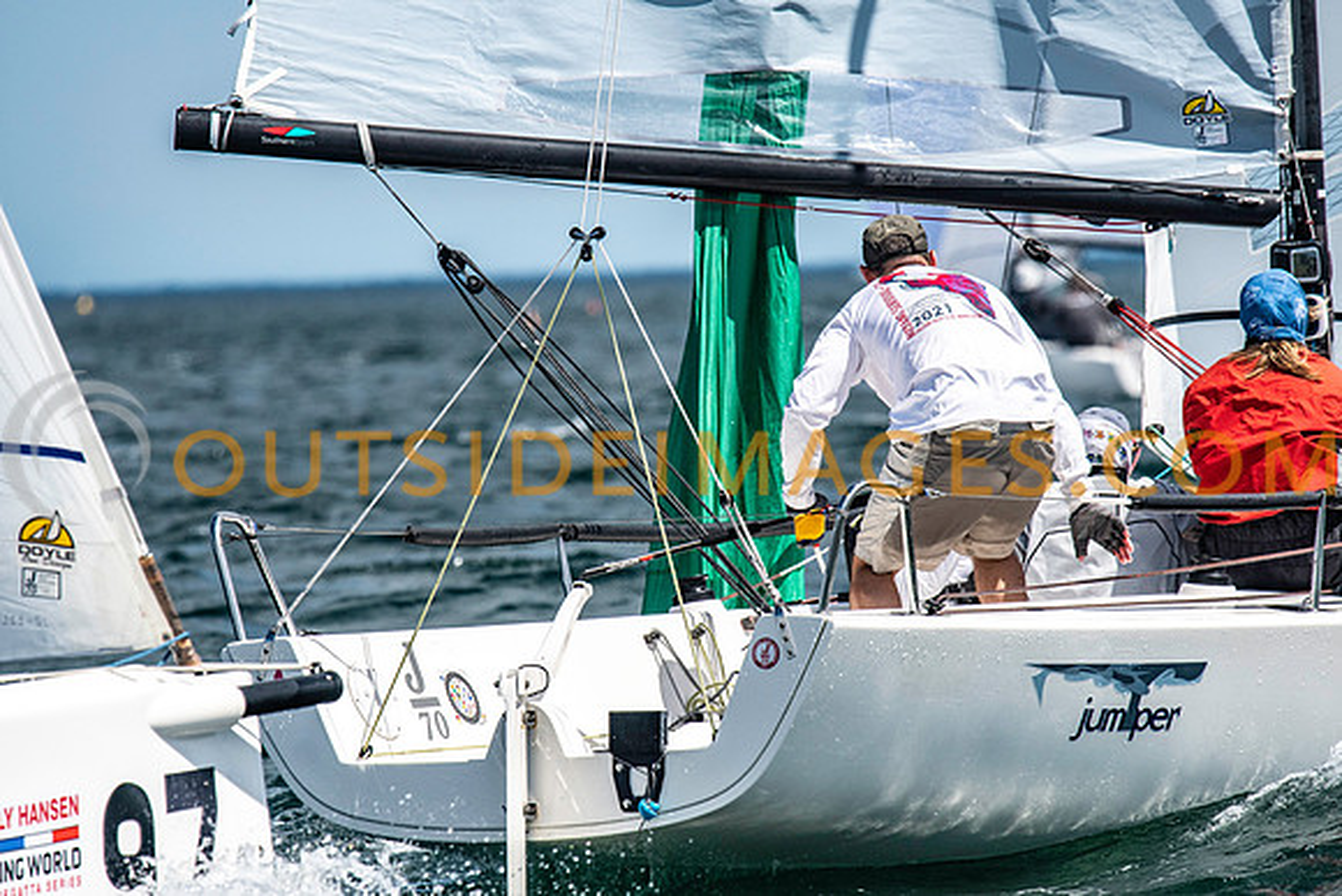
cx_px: 671
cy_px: 448
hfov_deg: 4.6
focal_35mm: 450
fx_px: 16778
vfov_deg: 3.1
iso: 500
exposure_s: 1/5000
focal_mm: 300
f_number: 5.6
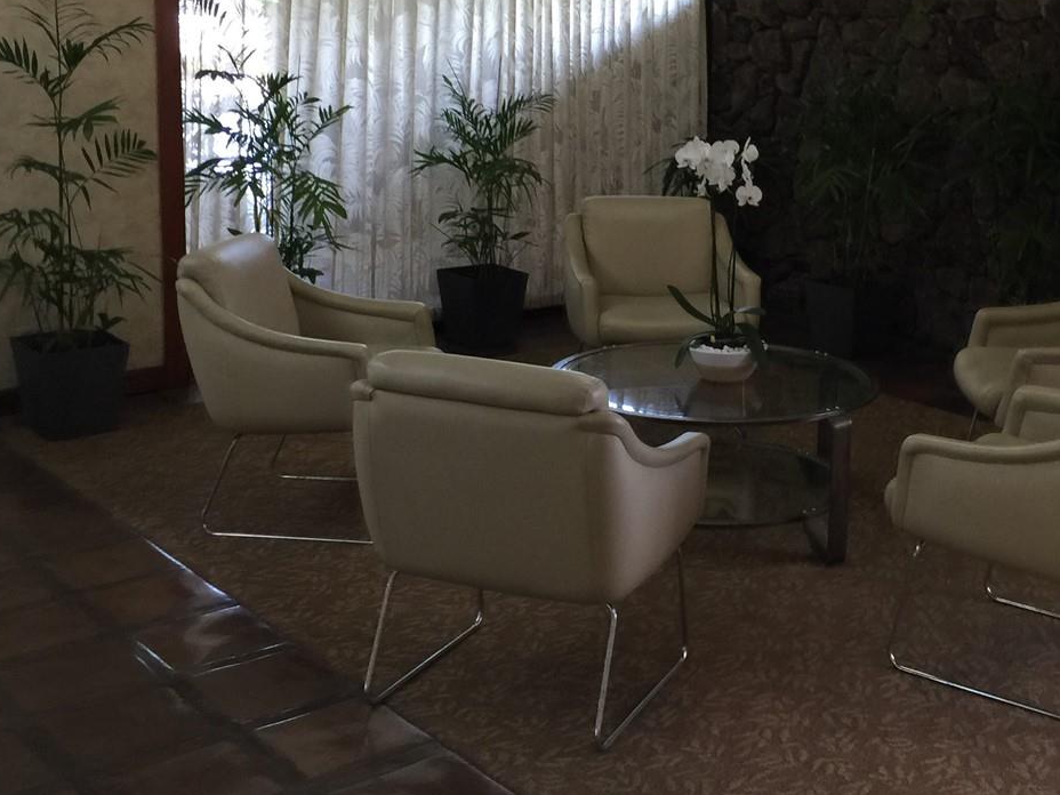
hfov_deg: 37.8
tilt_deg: -5.9
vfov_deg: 28.8
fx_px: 1531
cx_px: 697
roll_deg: -1.5
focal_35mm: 50
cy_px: 233
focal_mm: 4.15
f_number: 2.2
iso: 50
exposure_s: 1/15
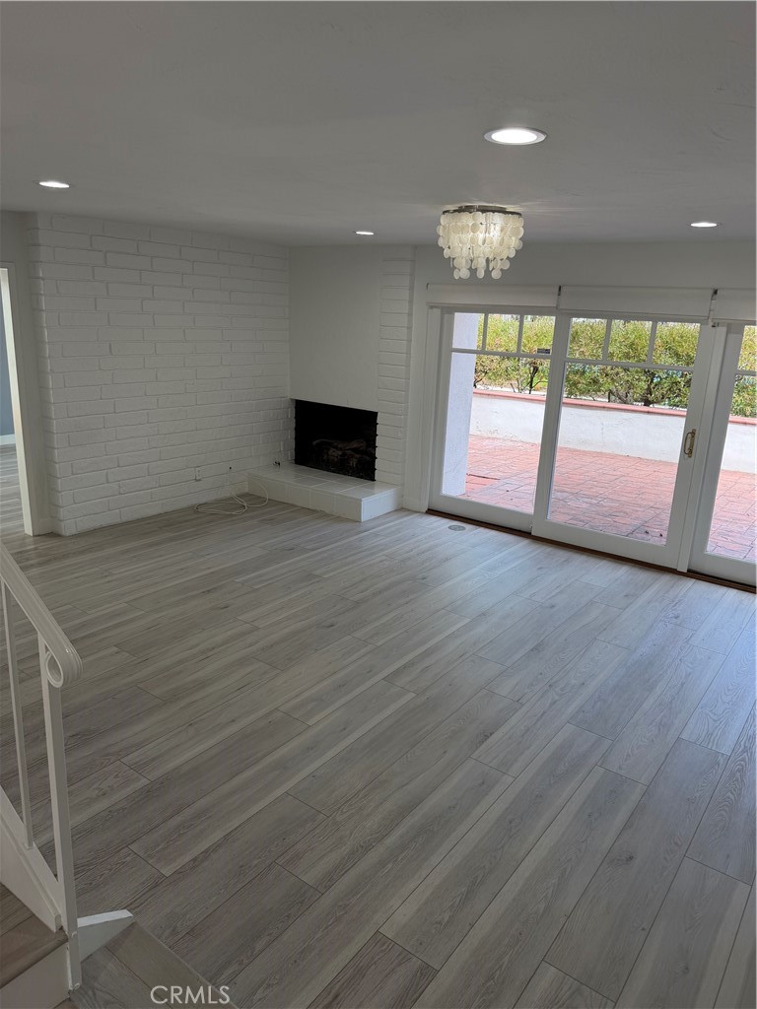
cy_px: 504
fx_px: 700
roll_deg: -2.5
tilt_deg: -15.7
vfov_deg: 71.6
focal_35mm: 24
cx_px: 378
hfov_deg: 56.8
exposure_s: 1/174
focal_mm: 6.76
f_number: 1.78
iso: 80
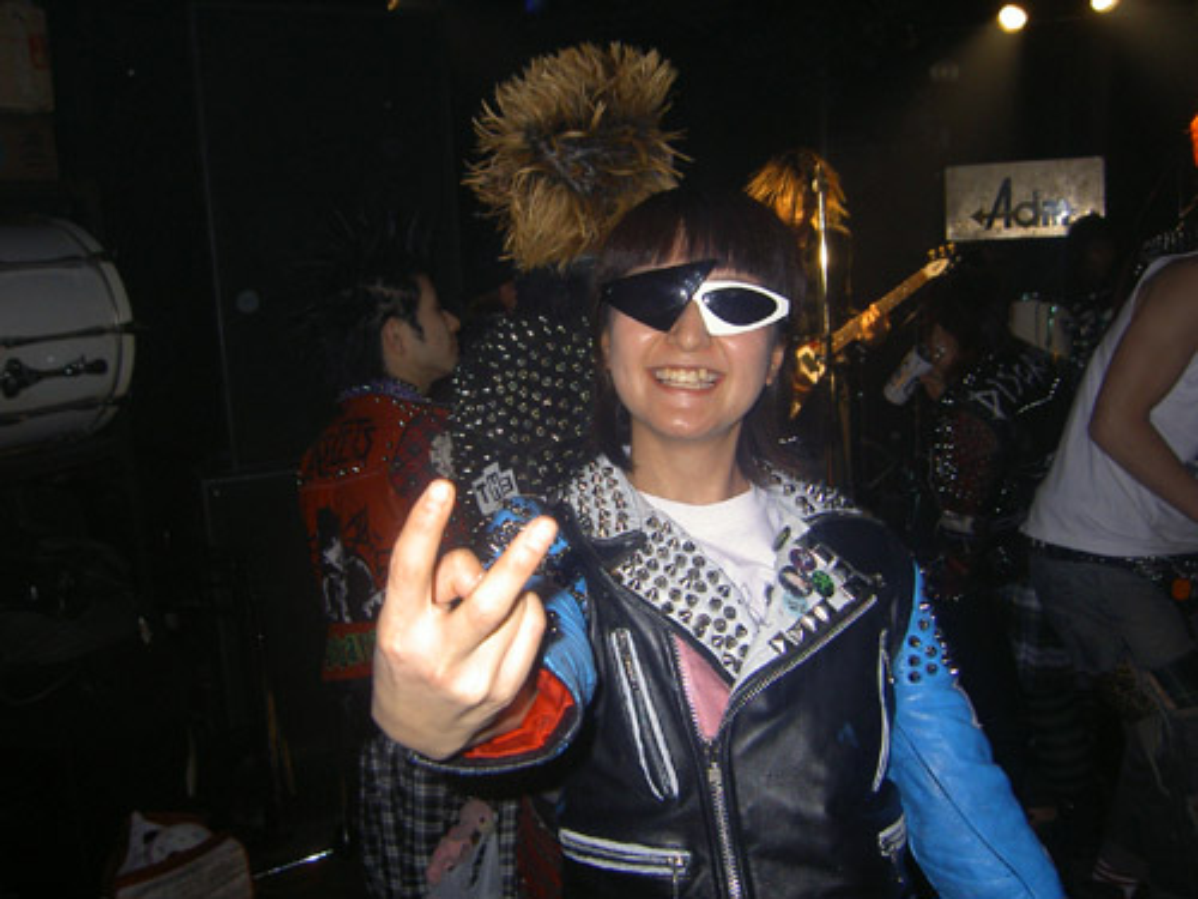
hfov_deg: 54.0
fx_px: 1177
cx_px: 599
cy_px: 450
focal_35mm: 34
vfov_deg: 41.8
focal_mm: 5.6
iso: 100
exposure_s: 1/60
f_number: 2.8
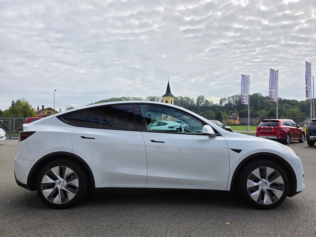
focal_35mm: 23
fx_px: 210
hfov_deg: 73.9
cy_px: 118
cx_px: 158
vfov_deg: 58.9
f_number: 1.8
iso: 80
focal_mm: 5.4
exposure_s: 1/6217
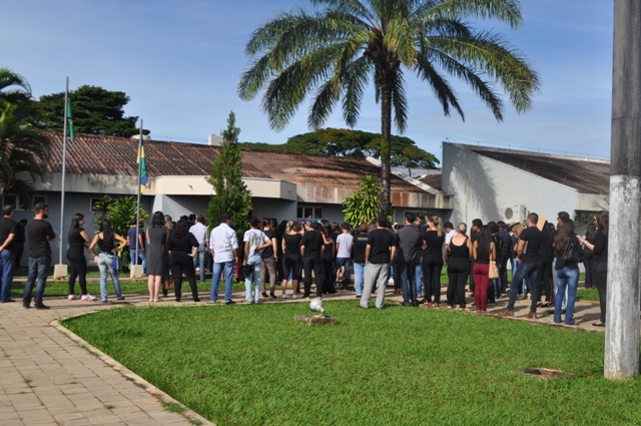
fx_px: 694
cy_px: 213
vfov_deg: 34.1
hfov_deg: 49.6
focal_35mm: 39
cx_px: 320
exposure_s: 1/350
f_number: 9.5
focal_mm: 26
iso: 200
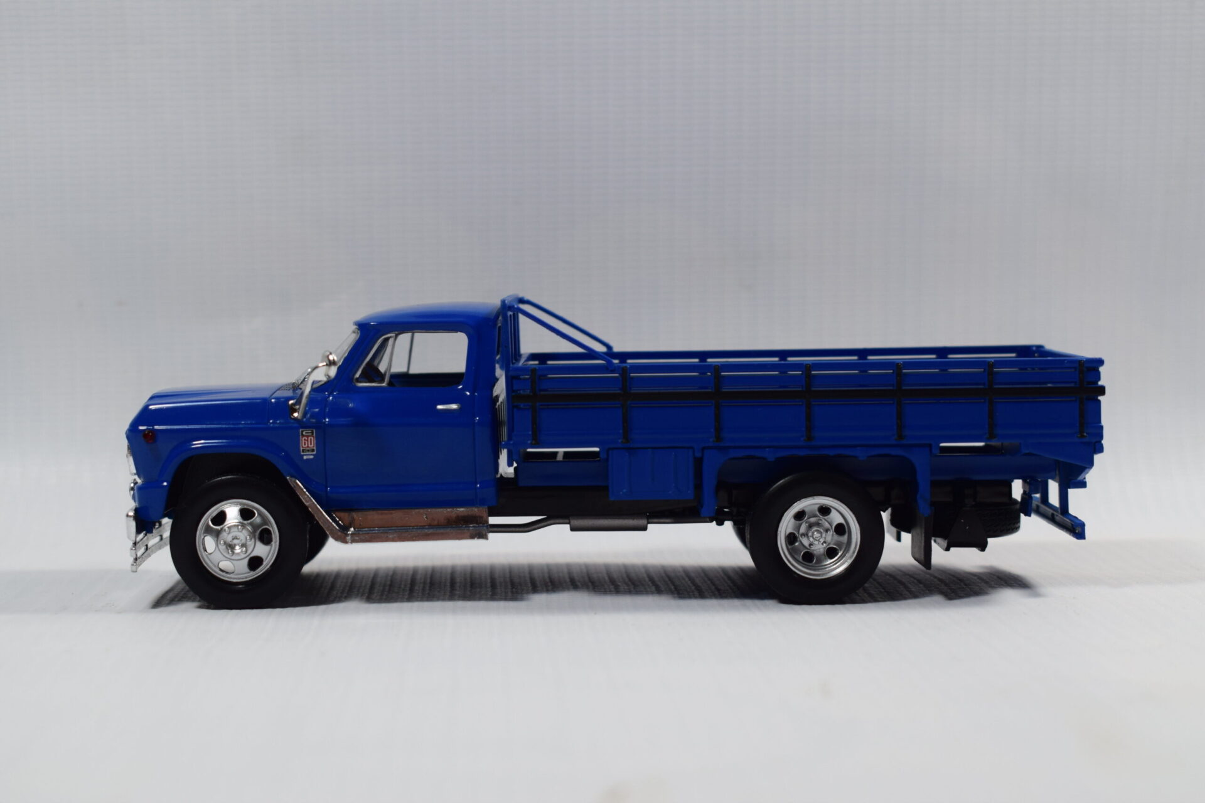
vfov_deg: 20.2
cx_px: 602
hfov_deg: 29.9
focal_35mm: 68
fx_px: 2259
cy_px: 402
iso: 400
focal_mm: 45
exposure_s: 1/60
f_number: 8
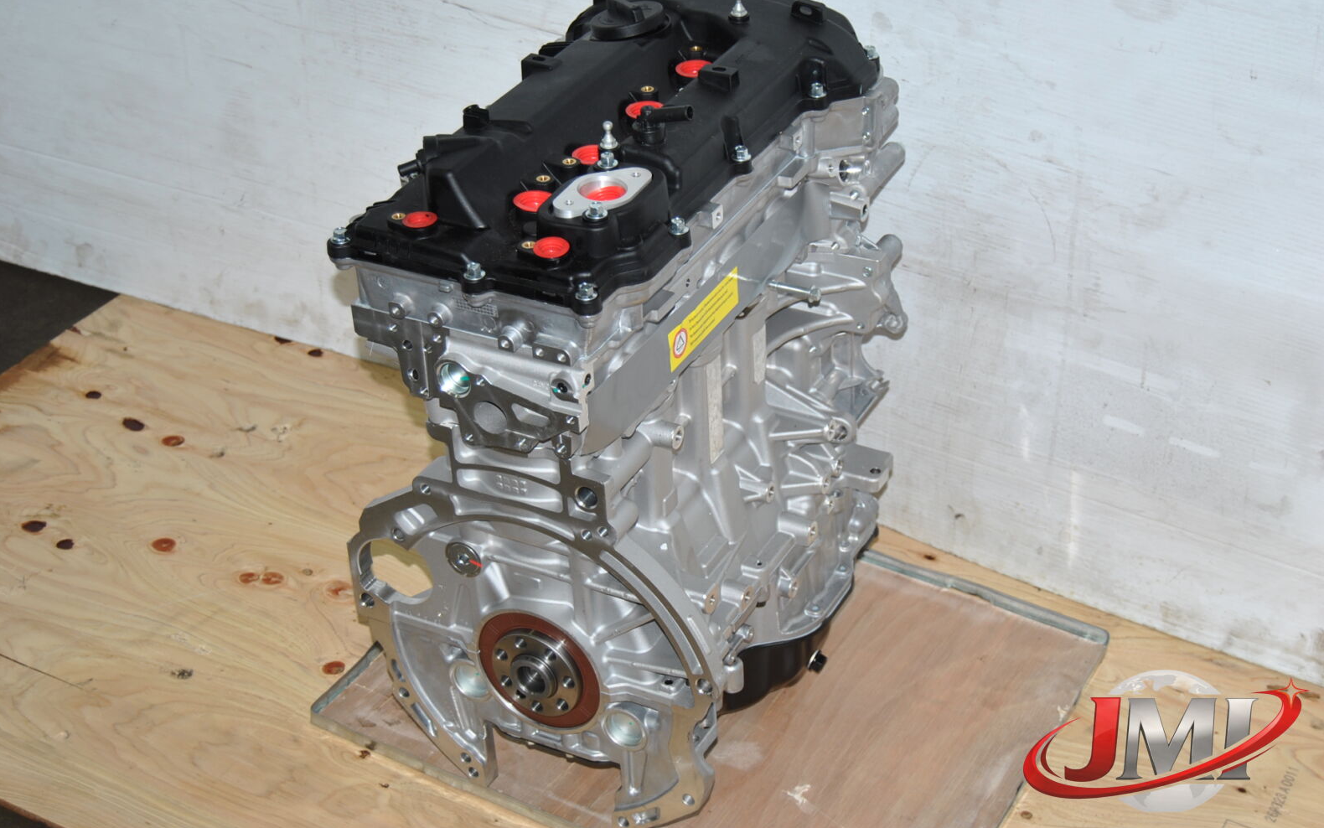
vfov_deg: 21.0
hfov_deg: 33.0
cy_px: 393
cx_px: 668
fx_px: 2237
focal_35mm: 62
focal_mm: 40
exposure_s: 1/160
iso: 100
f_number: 5
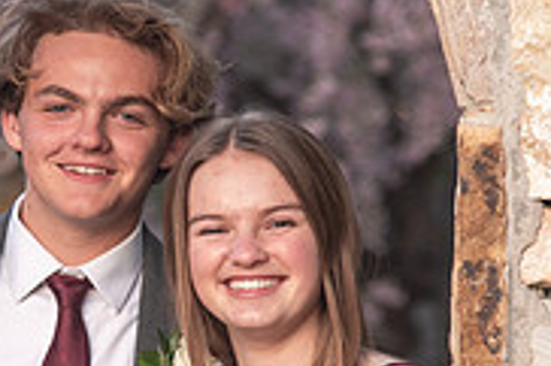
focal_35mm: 383
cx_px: 157
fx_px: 5857
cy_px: 259
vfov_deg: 3.6
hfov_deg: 5.4
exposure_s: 1/125
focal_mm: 120
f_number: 4.5
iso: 500
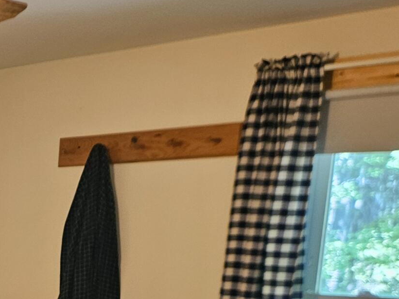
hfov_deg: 19.3
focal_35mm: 84
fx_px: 968
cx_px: -252
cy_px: 426
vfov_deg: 16.3
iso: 320
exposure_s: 1/40
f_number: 1.8
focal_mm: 5.4
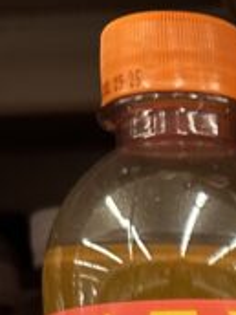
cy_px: 766
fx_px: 1300
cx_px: 542
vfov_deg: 11.4
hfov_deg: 9.4
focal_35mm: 143
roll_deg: +0.9
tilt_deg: -8.9
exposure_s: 1/41
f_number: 1.78
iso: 160
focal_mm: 6.86
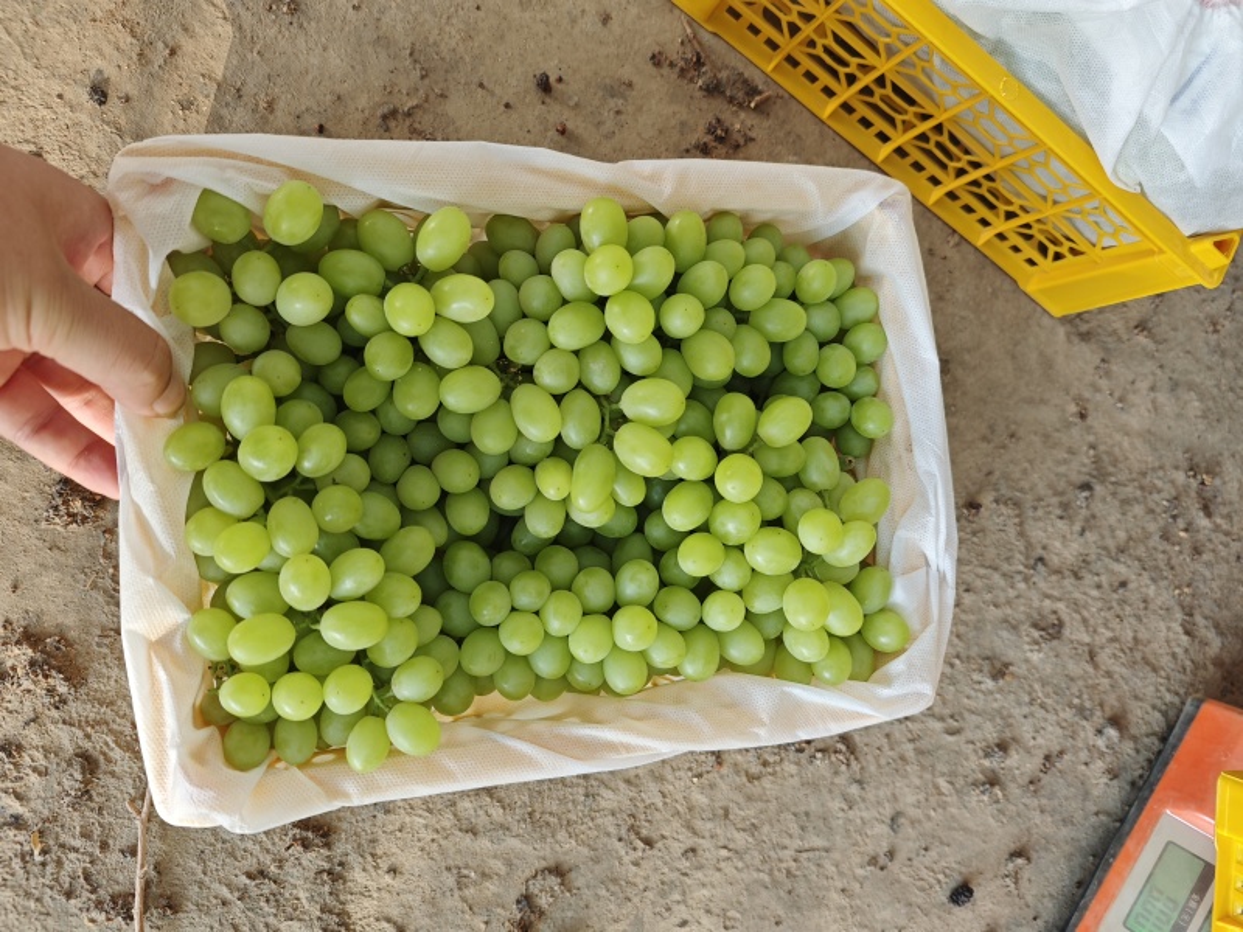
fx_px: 826
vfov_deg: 58.9
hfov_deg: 73.9
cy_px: 466
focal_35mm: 23
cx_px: 622
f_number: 1.6
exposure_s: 1/100
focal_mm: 6.55
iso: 100
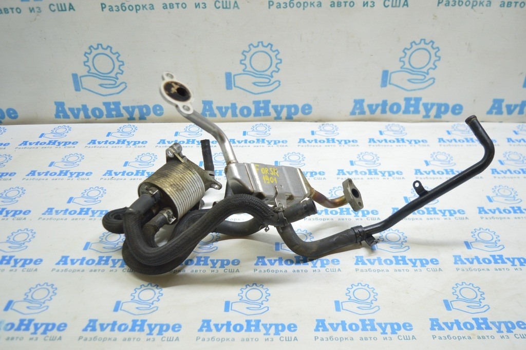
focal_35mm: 34
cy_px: 175
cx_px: 263
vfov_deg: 38.3
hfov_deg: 55.1
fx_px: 504
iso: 400
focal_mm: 23
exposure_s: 1/40
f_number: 3.8
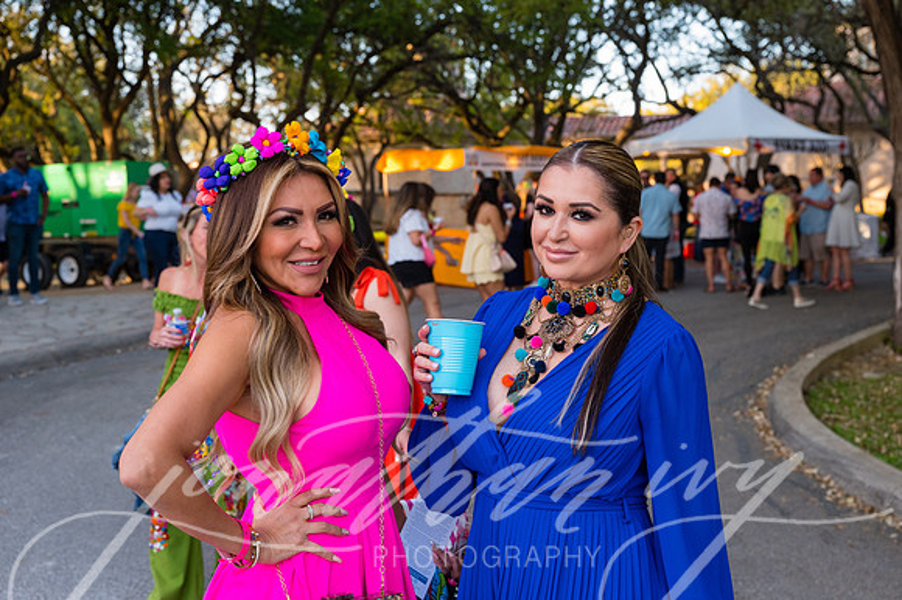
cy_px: 300
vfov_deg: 29.2
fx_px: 1152
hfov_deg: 42.8
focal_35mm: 46
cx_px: 451
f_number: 5.6
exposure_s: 1/320
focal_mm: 46
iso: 1250
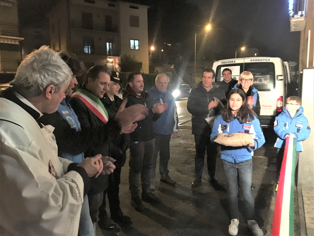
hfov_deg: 61.7
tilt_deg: -7.3
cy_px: 118
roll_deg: +1.2
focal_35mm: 29
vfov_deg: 48.2
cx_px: 157
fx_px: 263
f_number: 2.2
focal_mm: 4.15
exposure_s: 1/17
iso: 1000
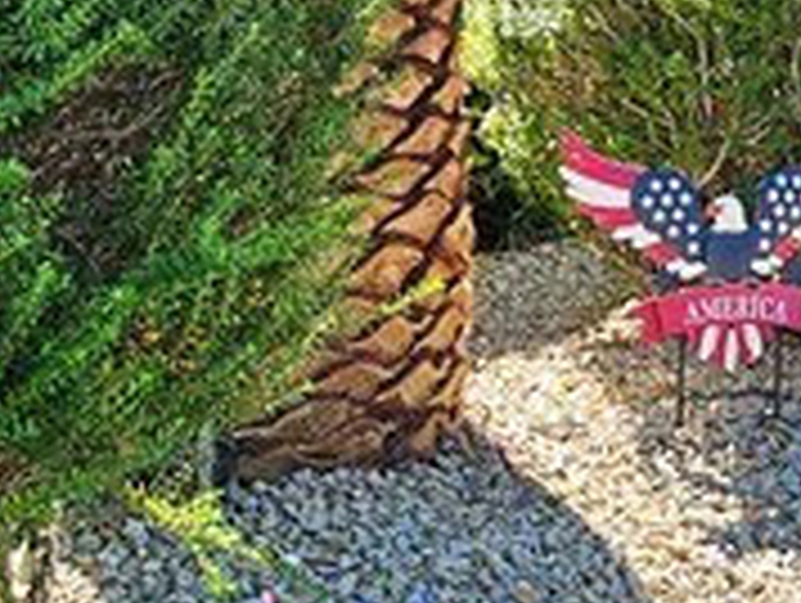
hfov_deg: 14.9
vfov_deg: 11.2
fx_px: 3059
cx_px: 400
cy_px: 126
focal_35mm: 132
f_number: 1.8
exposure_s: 1/833
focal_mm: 5.4
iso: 25
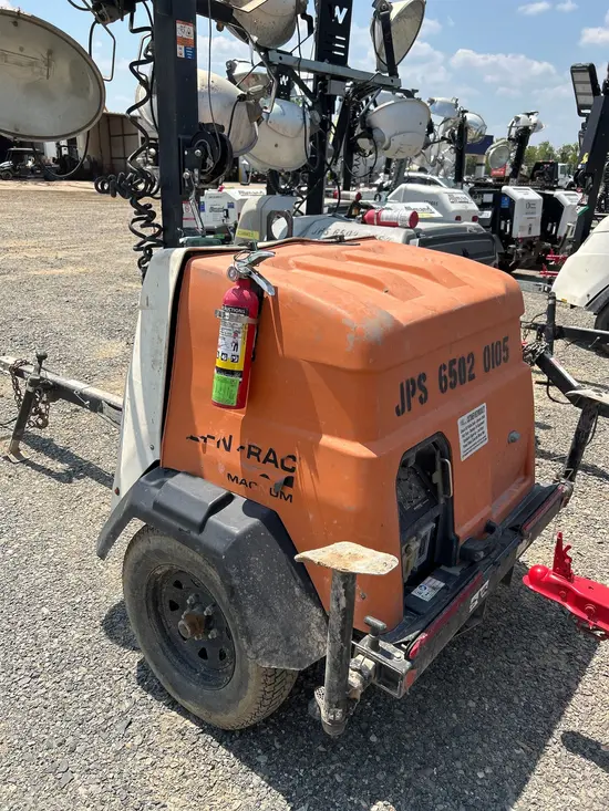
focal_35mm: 26
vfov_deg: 67.3
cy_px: 406
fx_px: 610
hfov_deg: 53.1
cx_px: 304
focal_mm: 5.7
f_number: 1.5
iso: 50
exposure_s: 1/3704
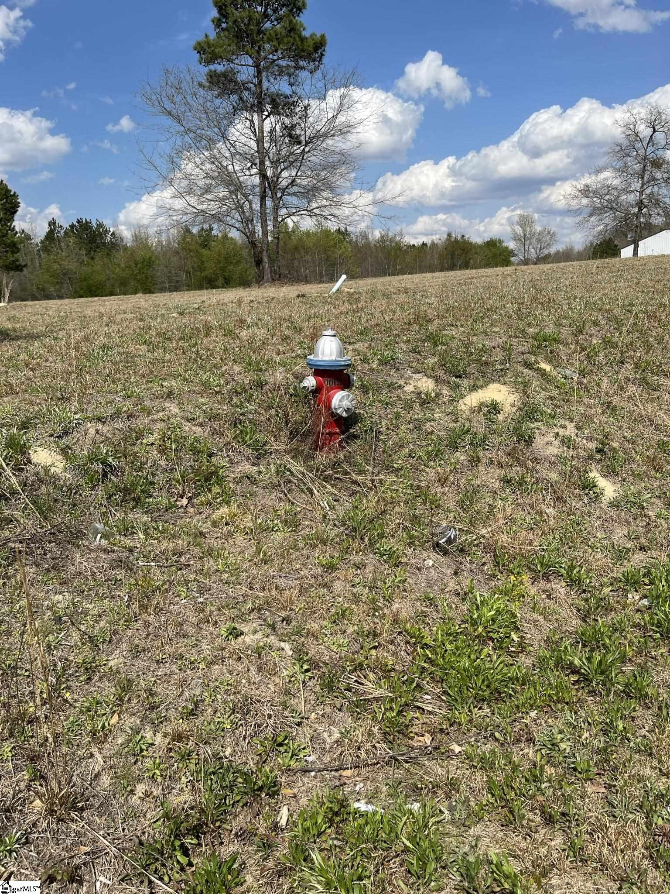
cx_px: 335
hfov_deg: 53.1
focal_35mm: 26
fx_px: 671
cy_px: 447
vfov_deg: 67.3
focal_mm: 5.1
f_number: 1.6
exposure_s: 1/4651
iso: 50
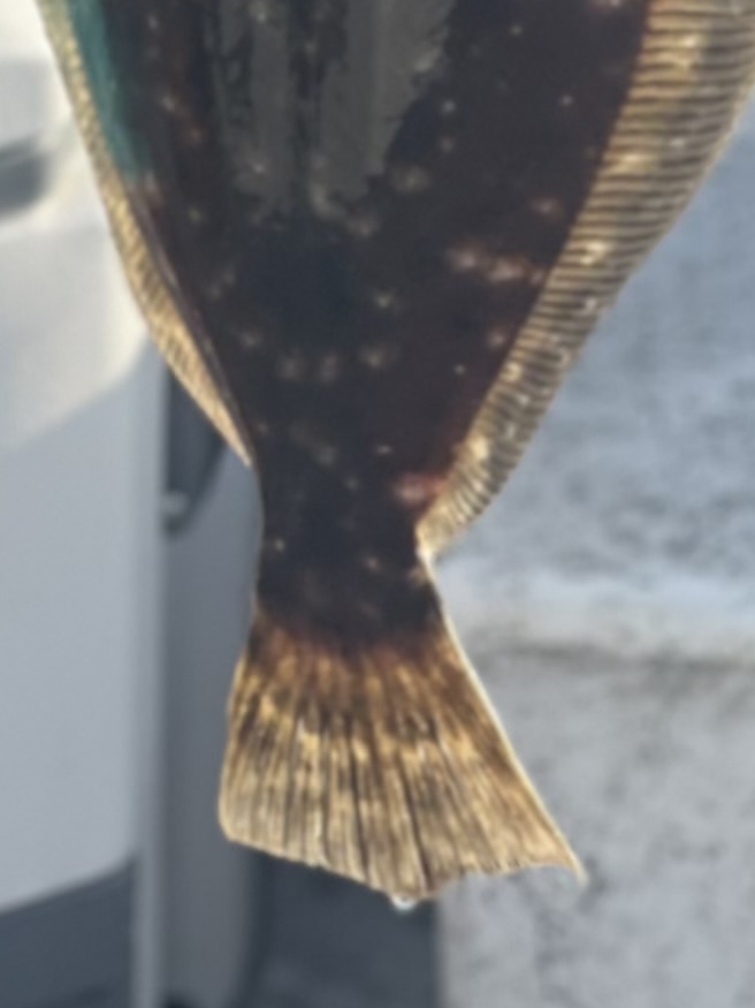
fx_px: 8581
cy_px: -1058
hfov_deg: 5.0
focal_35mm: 295
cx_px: -442
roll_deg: +1.6
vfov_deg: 6.5
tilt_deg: -11.5
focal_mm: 7.5
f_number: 2.2
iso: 32
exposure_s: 1/943
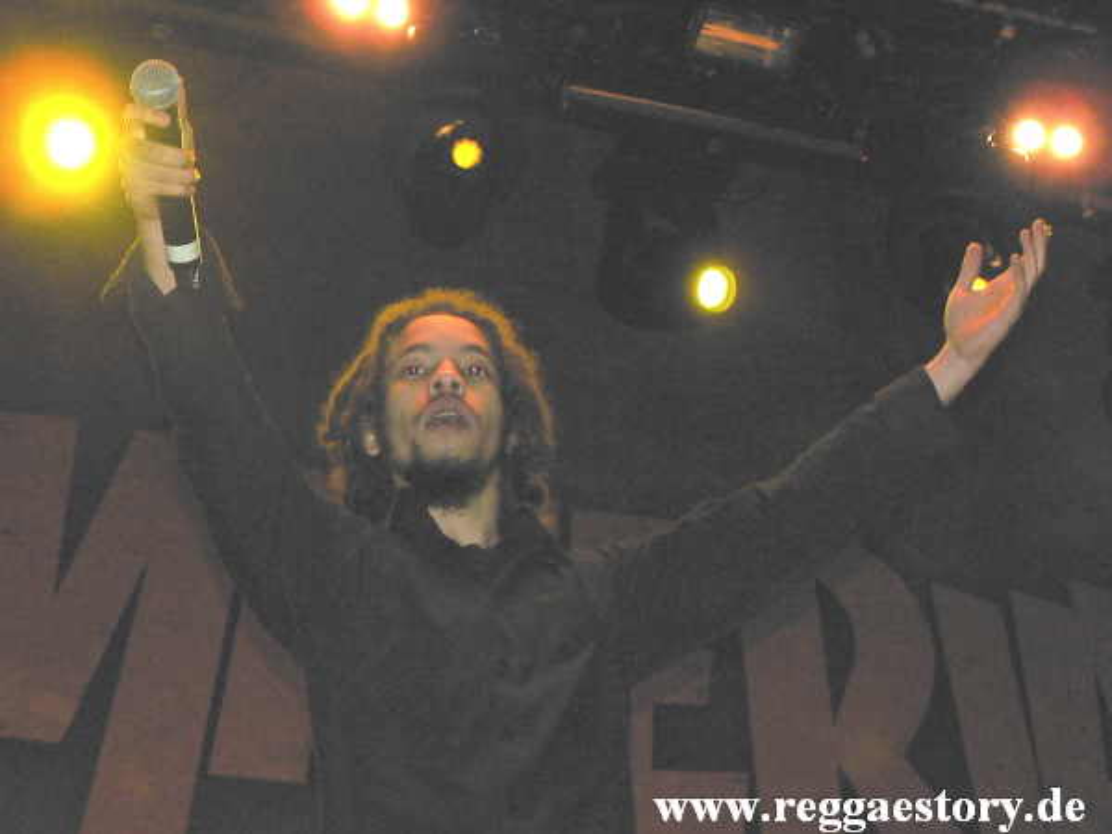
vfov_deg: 17.4
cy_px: 417
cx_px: 556
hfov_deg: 23.0
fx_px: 2731
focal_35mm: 85
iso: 400
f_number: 3.2
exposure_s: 1/60
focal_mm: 14.5
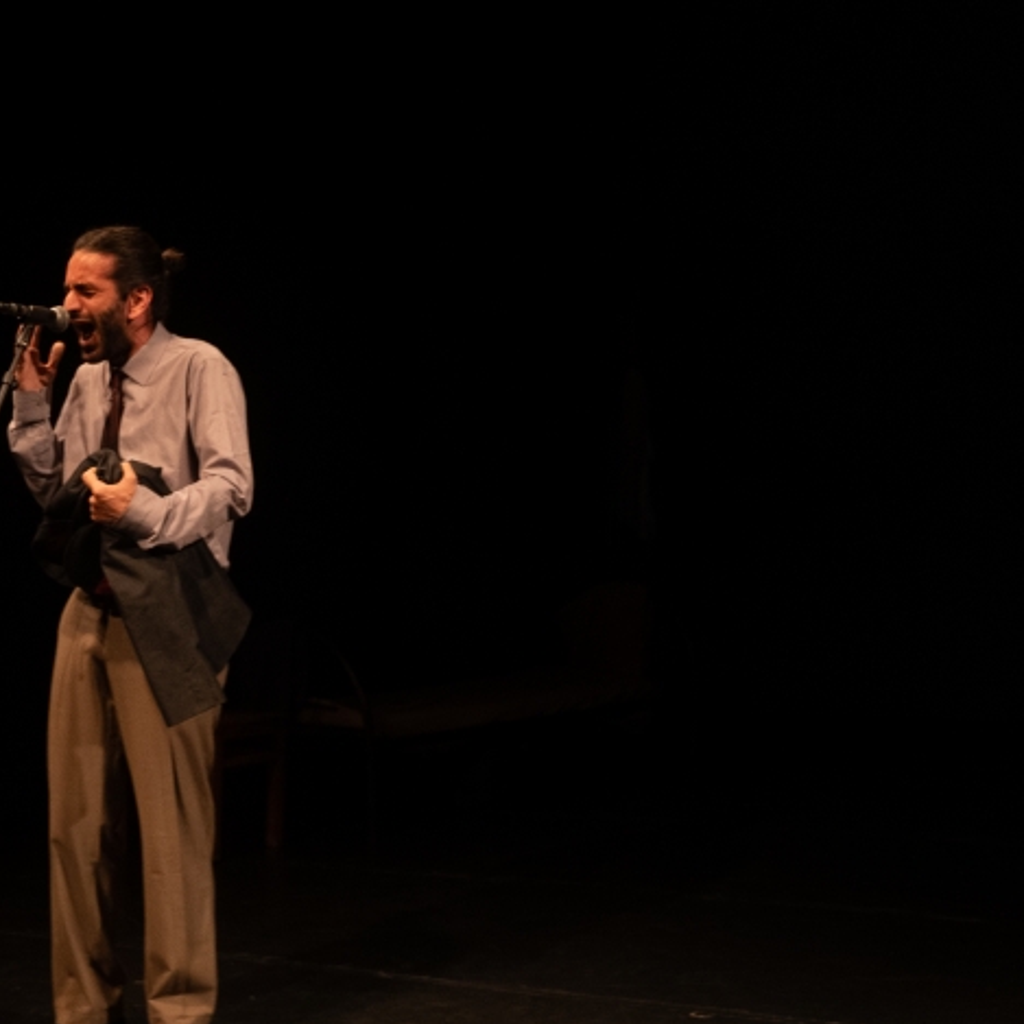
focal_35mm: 58
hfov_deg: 29.2
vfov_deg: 29.4
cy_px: 536
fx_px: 1953
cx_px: 341
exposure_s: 1/200
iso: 3200
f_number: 2.8
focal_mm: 32.2
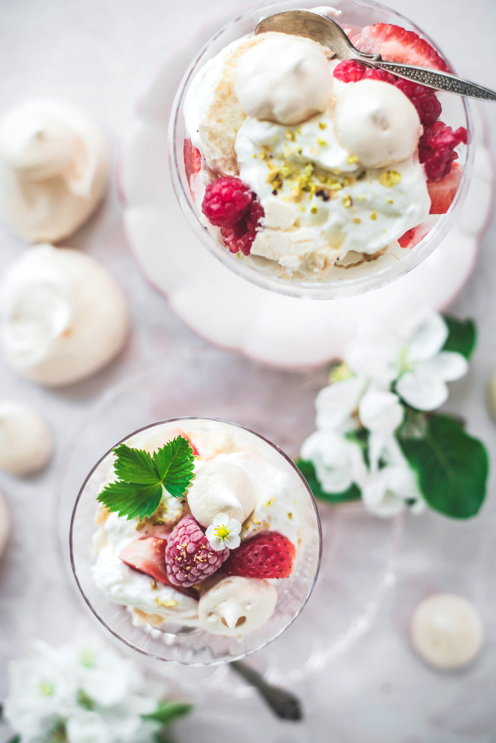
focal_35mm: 50
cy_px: 372
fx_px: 1032
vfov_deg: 39.6
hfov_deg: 27.0
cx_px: 248
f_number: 3.2
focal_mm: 50
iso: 250
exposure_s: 1/125
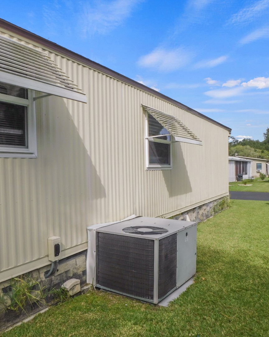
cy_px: 168
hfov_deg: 48.0
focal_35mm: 30
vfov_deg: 58.8
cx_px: 100
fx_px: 299
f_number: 6
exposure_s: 1/500
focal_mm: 4
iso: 125
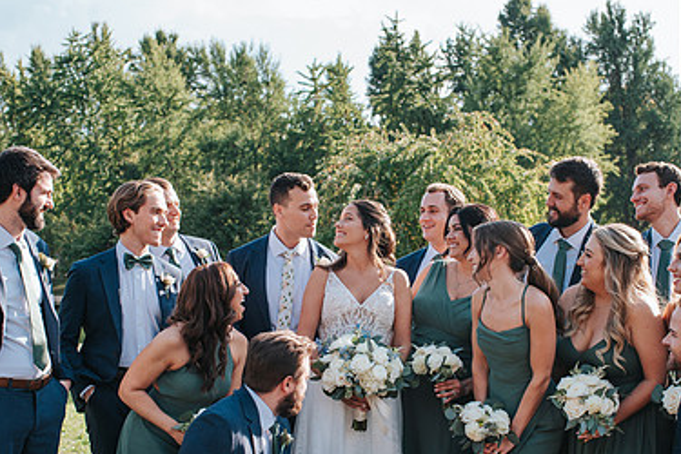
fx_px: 1097
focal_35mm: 58
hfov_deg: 34.5
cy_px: 321
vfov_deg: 23.2
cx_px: 359
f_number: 4
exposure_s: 1/1000
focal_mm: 35
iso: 360
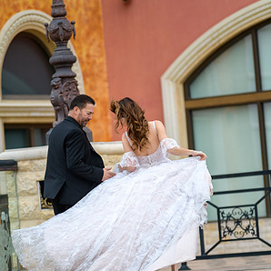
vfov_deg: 6.8
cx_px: 136
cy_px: 184
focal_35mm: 257
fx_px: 2276
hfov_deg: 6.8
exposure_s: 1/2000
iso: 400
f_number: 2.8
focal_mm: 200
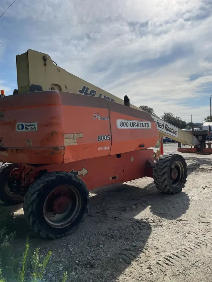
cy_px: 141
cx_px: 106
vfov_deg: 67.3
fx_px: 212
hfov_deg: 53.1
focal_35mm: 26
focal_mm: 4.2
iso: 50
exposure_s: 1/11905
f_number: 1.6
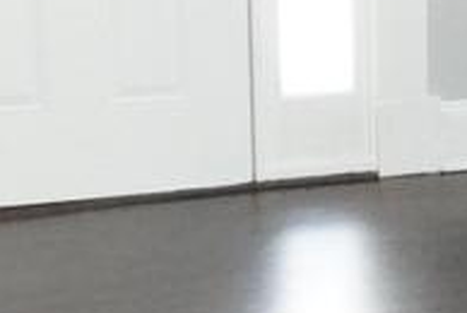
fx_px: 2118
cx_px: 710
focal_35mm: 163
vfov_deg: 8.4
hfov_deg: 12.0
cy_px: 39
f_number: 11
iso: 6400
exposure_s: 1/125
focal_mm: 22
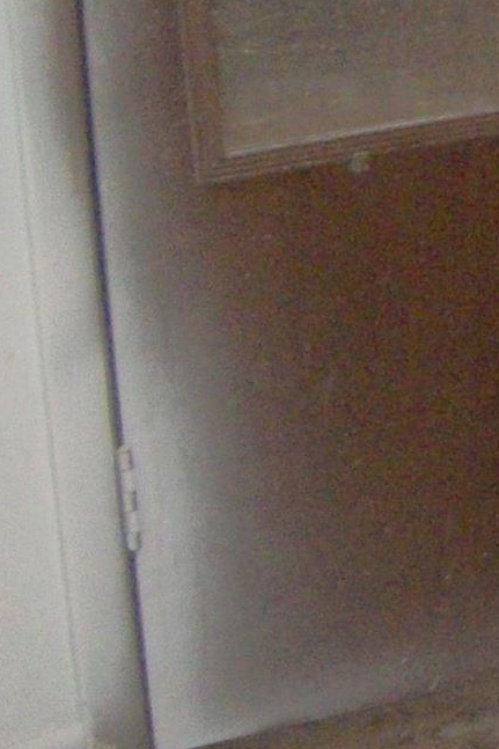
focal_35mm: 158
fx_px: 3287
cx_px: 1745
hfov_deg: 7.2
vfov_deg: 12.7
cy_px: -174
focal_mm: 5.7
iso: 160
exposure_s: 1/30
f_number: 2.9
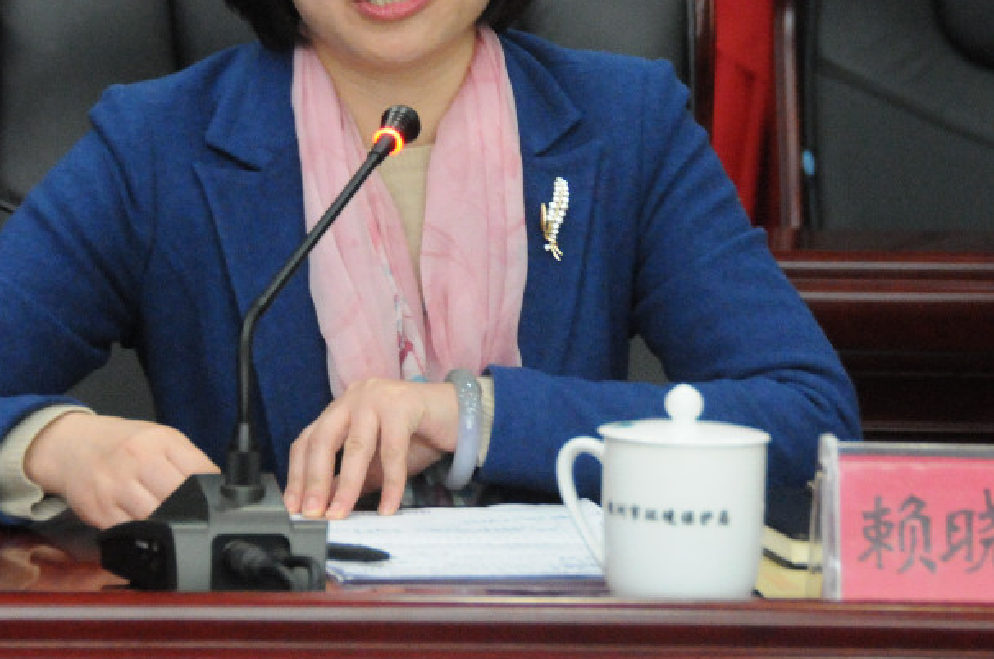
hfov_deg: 9.9
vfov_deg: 6.6
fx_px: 5734
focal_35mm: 208
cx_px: 510
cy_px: 116
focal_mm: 82
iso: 2800
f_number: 5
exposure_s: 1/30
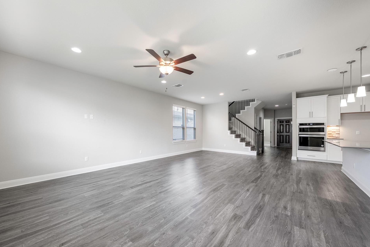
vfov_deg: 85.4
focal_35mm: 13
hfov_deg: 108.2
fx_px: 134
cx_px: 174
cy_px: 131
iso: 1000
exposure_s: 1/200
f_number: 8
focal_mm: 12
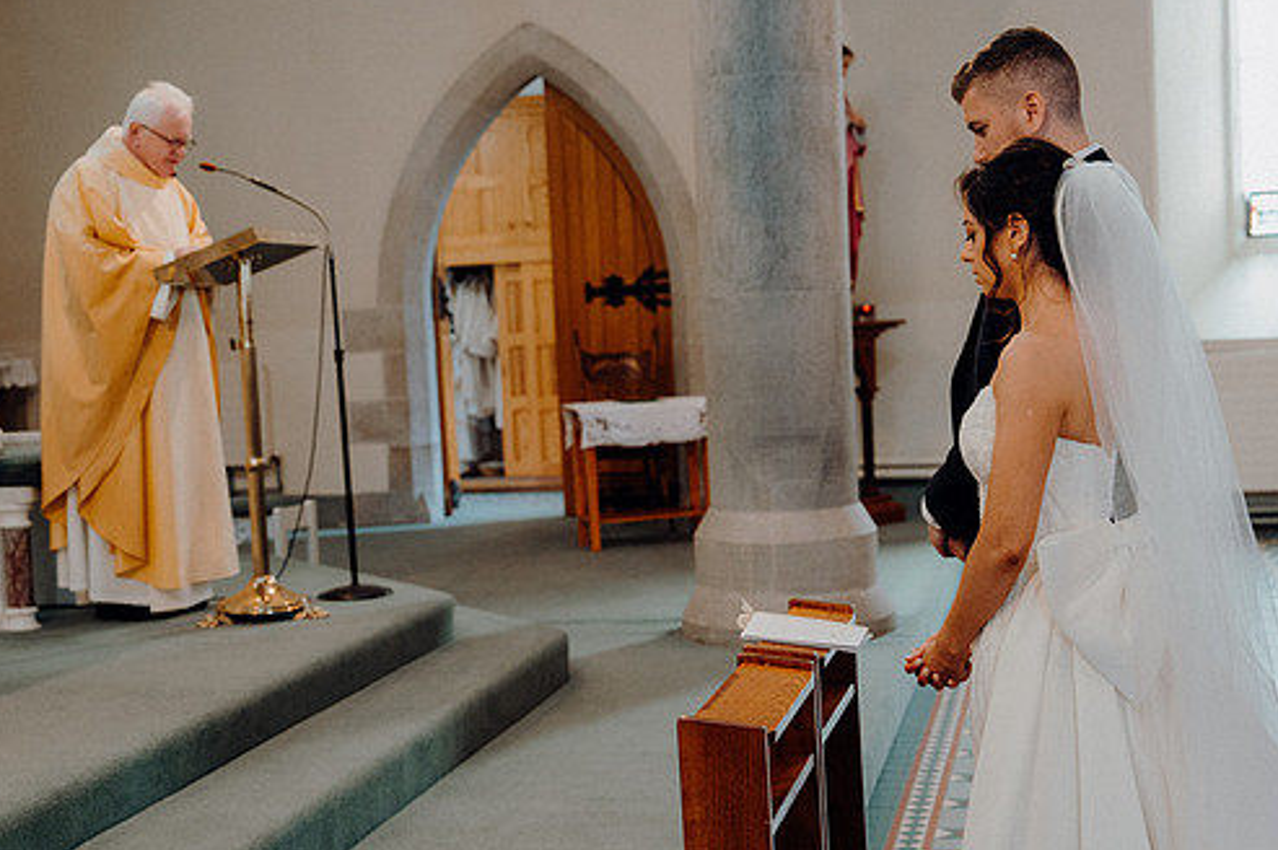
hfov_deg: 37.5
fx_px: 1880
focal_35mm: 53
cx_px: 690
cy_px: 447
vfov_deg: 25.5
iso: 2000
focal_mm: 45
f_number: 3.5
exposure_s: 1/160
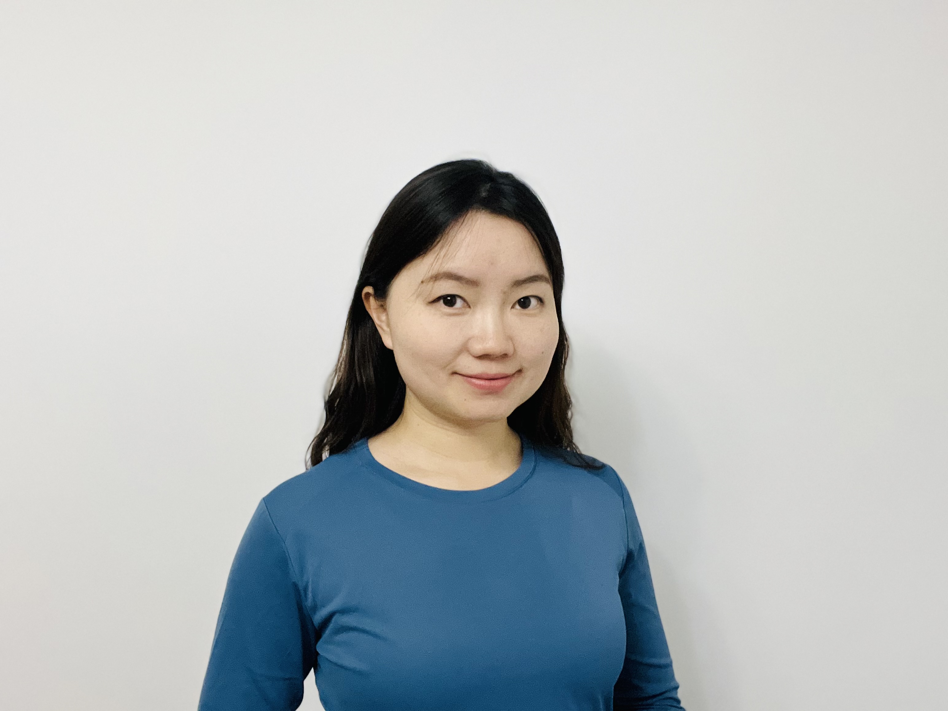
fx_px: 822
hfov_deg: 60.0
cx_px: 474
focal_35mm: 30
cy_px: 356
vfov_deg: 46.8
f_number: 2.2
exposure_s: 1/25
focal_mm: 2.71
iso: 500
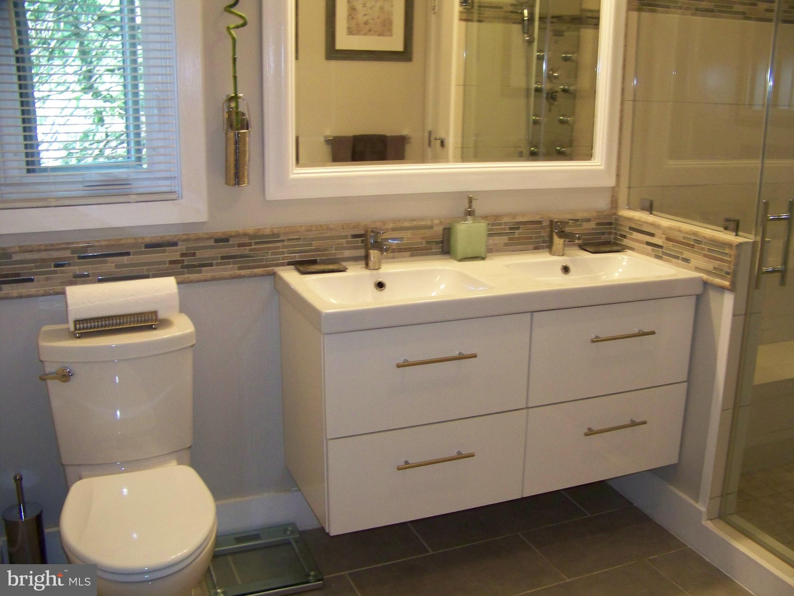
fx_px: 826
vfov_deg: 39.7
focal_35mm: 36
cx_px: 397
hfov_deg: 51.4
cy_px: 298
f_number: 2.8
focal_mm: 5.85
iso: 200
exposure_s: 1/30
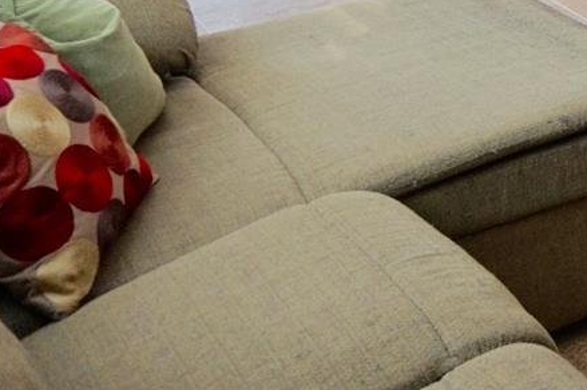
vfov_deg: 15.0
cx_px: 952
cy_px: -256
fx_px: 1336
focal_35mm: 82
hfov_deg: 20.2
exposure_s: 1/60
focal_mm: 16
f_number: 4
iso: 320
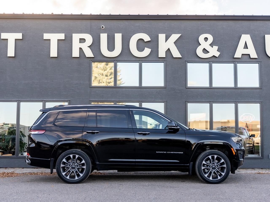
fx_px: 368
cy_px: 107
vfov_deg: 30.7
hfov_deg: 40.3
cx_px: 136
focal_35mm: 47
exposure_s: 1/250
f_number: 4
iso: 125
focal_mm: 34.4
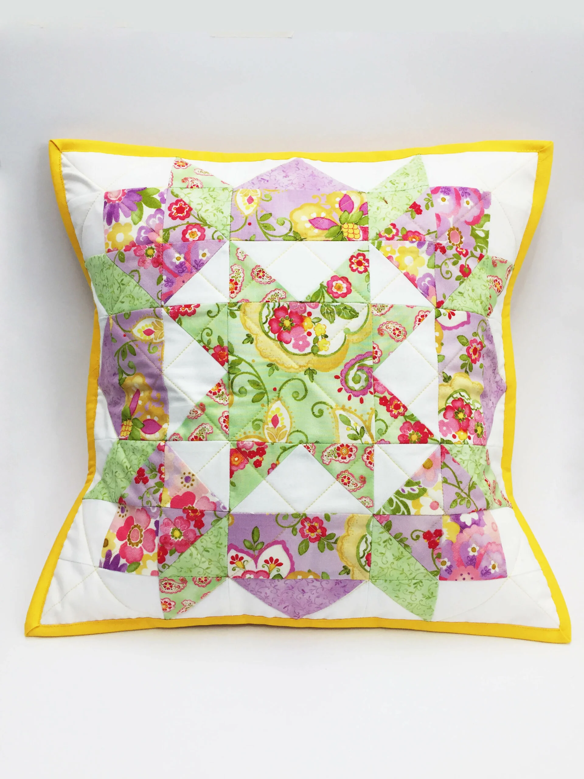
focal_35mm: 29
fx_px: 652
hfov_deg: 48.2
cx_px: 292
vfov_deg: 61.7
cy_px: 390
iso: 32
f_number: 2.2
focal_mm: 4.15
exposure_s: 1/33
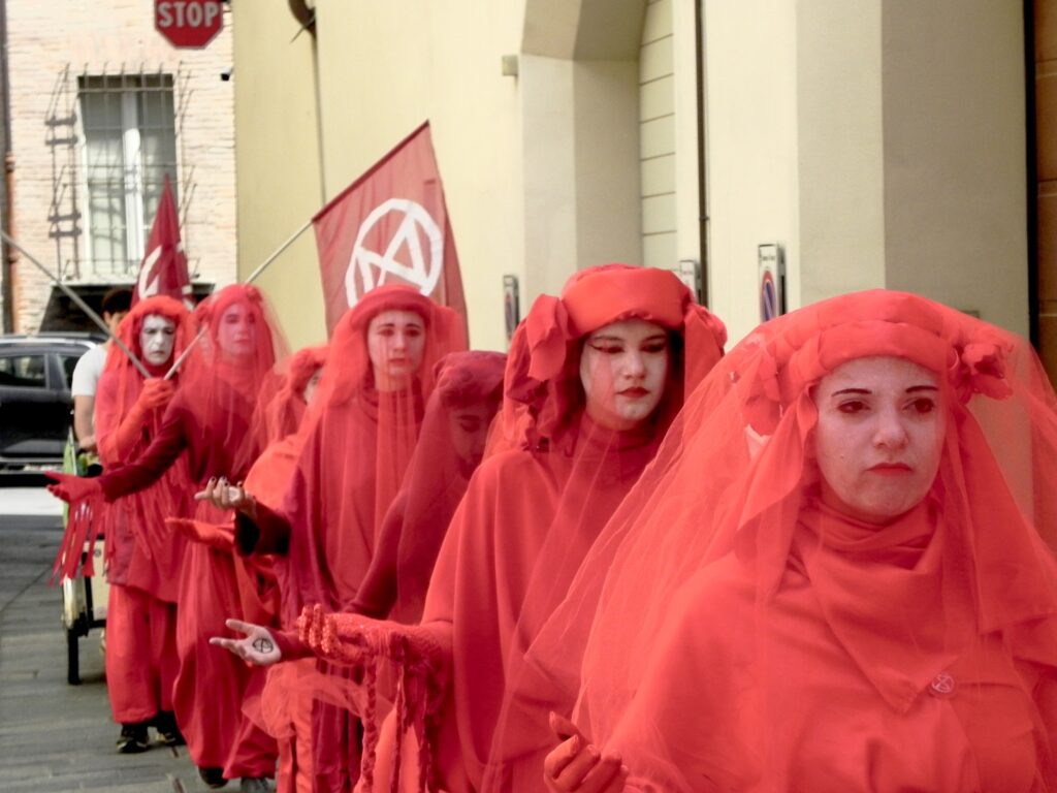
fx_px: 3939
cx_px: 528
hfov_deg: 15.3
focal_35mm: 129
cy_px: 396
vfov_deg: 11.5
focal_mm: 23
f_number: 4.5
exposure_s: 1/800
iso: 160
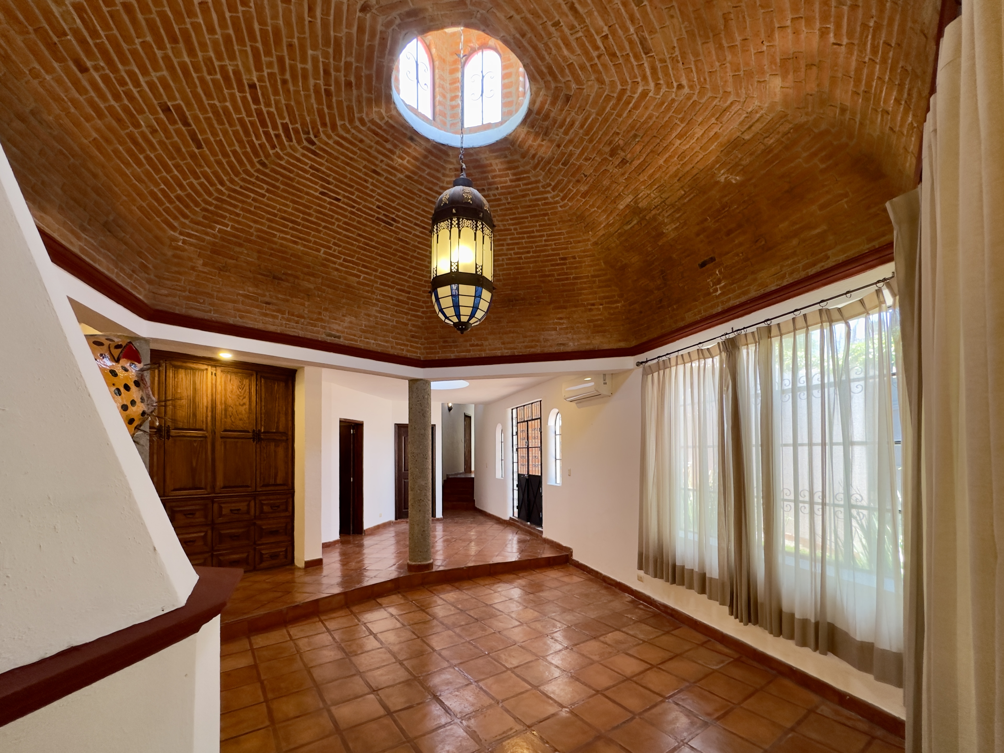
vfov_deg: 85.7
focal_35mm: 14
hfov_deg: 102.1
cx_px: 502
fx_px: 406
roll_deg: +0.1
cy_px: 376
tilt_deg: +4.9
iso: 160
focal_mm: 2.22
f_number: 2.2
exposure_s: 1/60
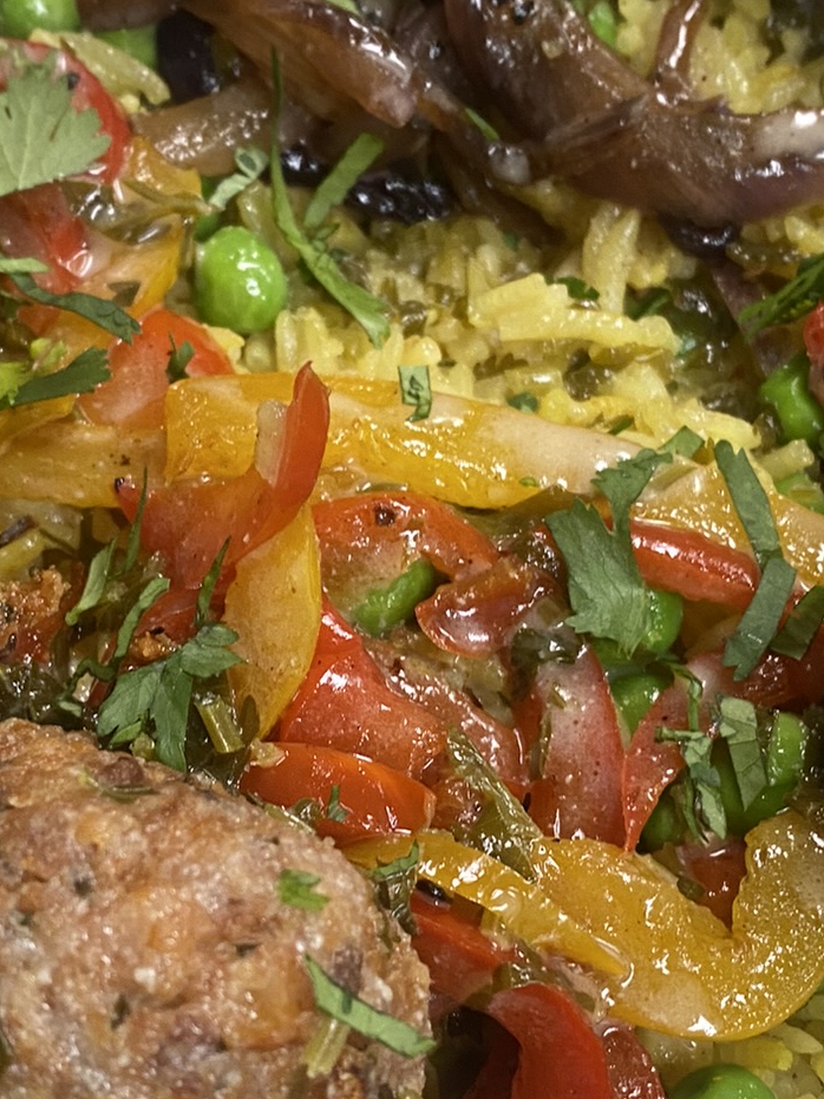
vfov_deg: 34.9
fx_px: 1746
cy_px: 617
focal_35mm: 55
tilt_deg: -65.1
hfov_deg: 26.6
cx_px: 431
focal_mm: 4.25
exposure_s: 1/60
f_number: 1.8
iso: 125
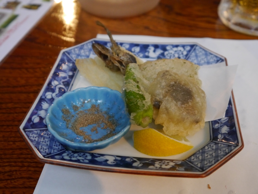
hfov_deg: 42.9
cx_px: 129
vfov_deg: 32.9
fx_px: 328
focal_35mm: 44
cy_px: 97
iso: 1600
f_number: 4.4
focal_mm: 22
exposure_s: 1/80
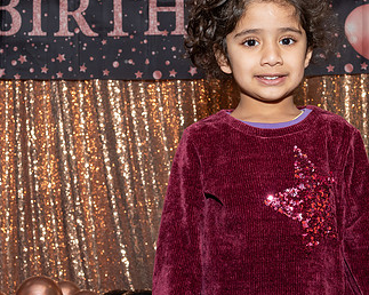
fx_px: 1015
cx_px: 200
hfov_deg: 20.6
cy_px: 118
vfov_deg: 16.5
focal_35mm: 93
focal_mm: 31
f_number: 7.1
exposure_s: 1/250
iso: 400
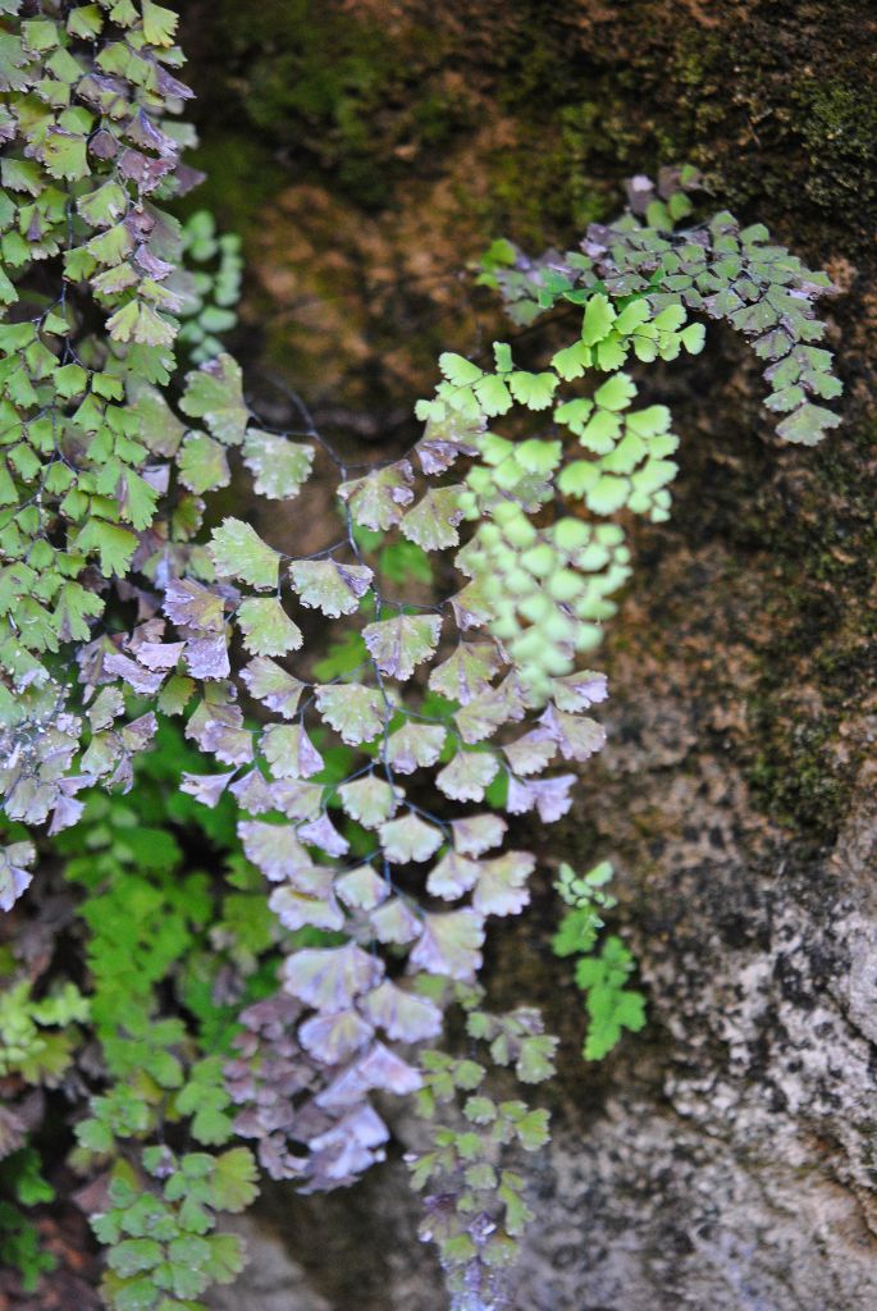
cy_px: 656
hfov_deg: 15.2
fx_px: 3281
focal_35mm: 90
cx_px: 438
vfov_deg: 22.6
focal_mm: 60
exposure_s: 1/60
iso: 400
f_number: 2.8
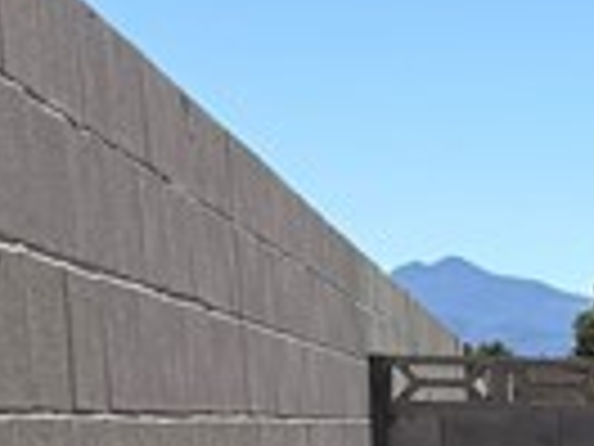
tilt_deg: -6.9
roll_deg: +0.7
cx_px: 1904
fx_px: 3192
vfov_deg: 7.5
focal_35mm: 186
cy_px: 1023
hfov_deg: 8.5
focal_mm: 6.76
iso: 80
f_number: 1.78
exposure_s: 1/5319
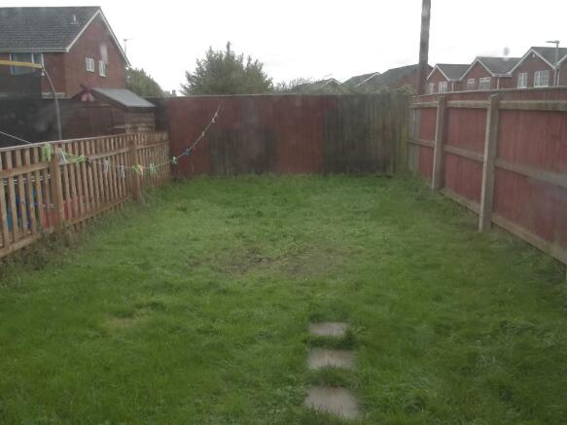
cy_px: 212
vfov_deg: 42.9
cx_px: 284
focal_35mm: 33
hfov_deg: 55.4
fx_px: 540
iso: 80
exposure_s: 1/60
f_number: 3.3
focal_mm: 5.9
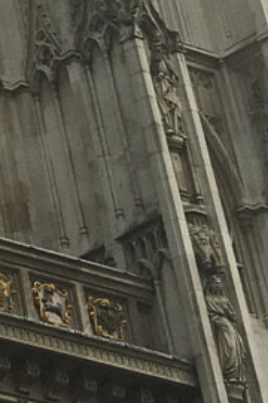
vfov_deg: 11.1
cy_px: -170
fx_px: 1999
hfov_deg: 6.9
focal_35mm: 179
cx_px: -549
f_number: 2.2
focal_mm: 4.15
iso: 25
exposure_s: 1/1748
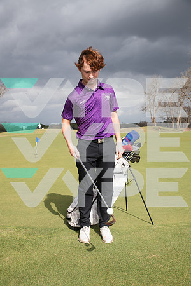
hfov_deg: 37.9
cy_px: 143
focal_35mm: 35
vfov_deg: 54.4
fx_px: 279
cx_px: 96
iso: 100
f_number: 6.3
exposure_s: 1/400
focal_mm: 35
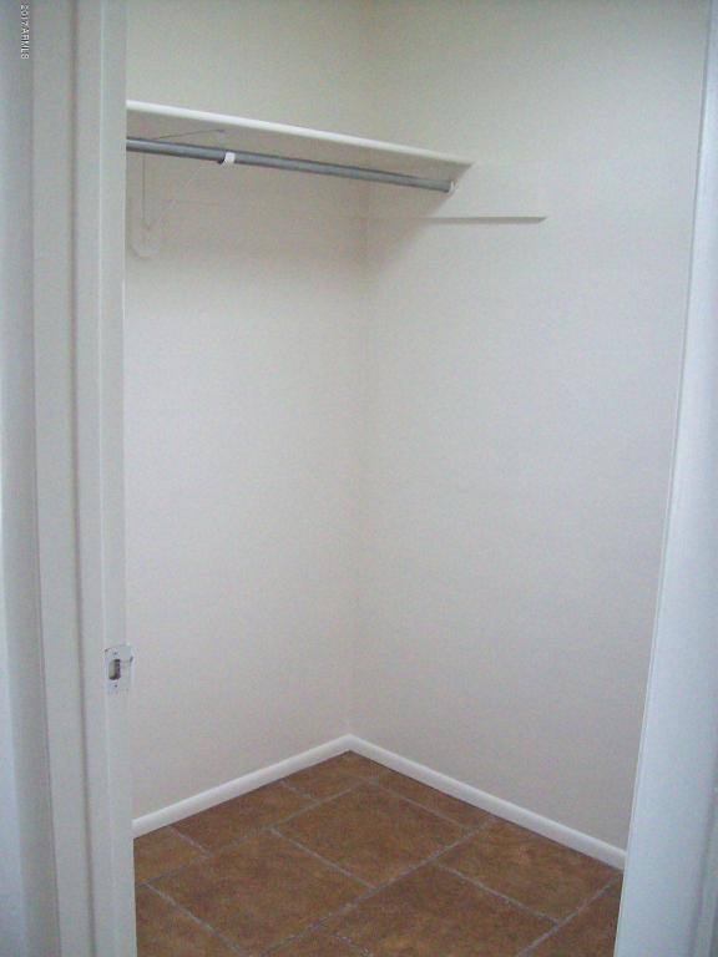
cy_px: 478
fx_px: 996
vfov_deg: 51.4
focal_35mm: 36
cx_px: 359
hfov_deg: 39.7
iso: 330
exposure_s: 1/64
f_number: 2.7
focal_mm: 6
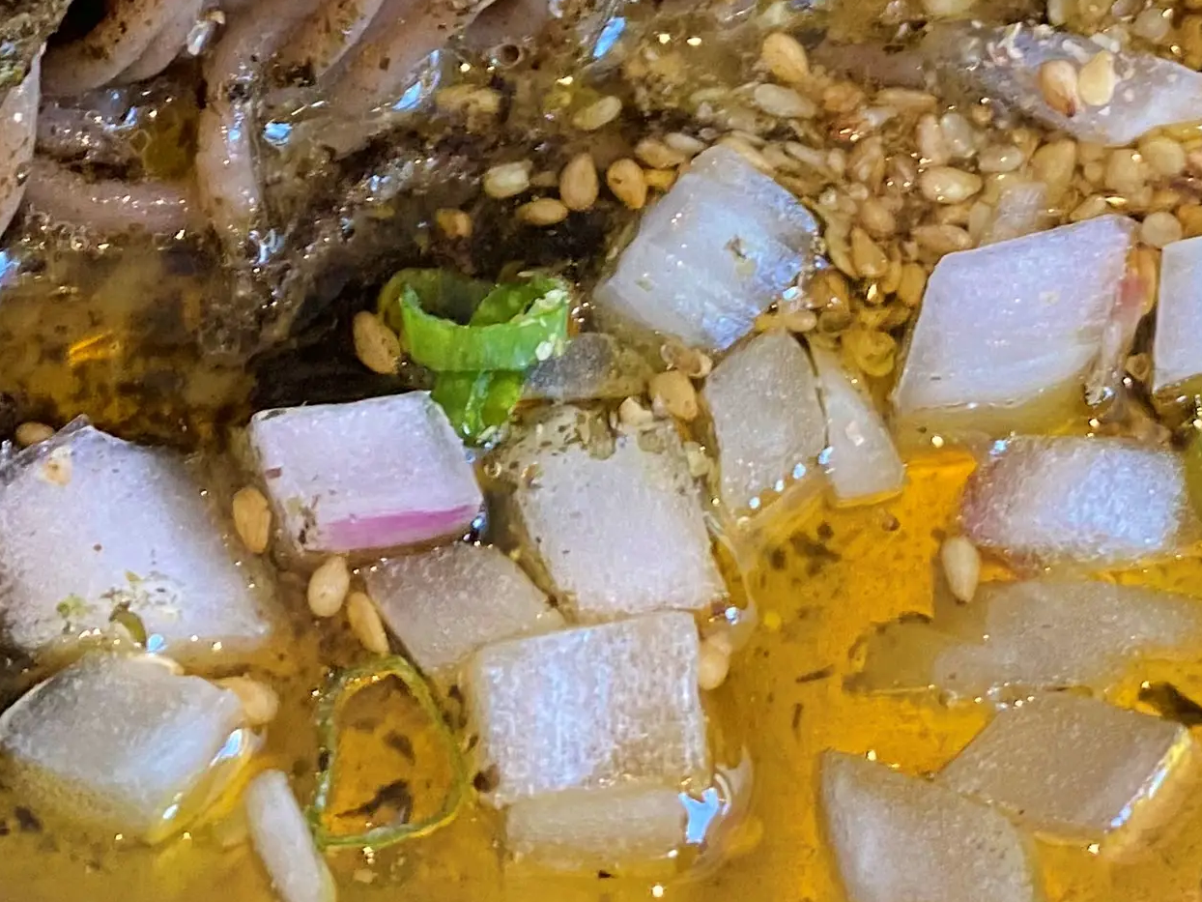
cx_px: 694
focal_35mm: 81
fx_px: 2813
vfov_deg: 17.1
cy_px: -278
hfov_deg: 24.1
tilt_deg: -49.6
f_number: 1.8
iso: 200
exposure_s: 1/60
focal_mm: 4.25
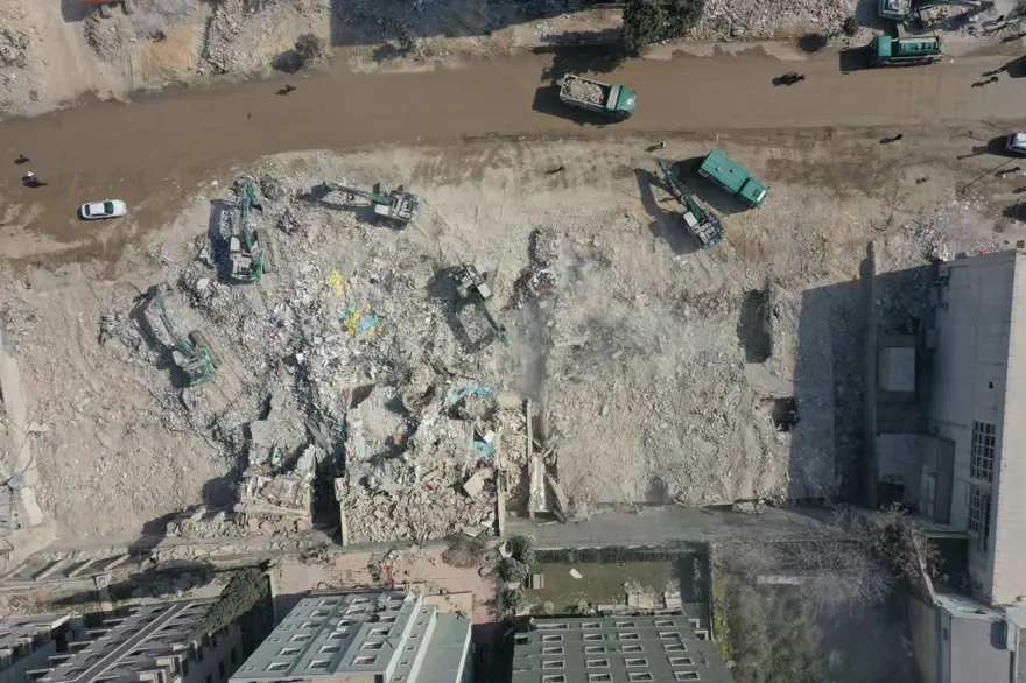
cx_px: 513
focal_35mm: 28
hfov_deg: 65.5
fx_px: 798
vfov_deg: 46.4
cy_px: 342
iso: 100
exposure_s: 1/320
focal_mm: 10.26
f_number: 9
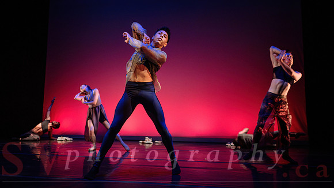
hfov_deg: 67.1
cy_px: 104
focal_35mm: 28
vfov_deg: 41.0
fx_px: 251
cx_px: 148
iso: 1000
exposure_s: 1/400
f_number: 1.4
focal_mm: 24
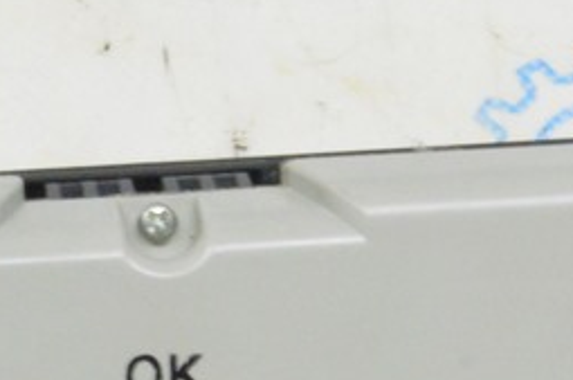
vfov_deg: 7.5
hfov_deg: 11.3
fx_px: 2875
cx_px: 85
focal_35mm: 181
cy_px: 338
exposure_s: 1/15
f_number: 20
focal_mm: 30
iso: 6400
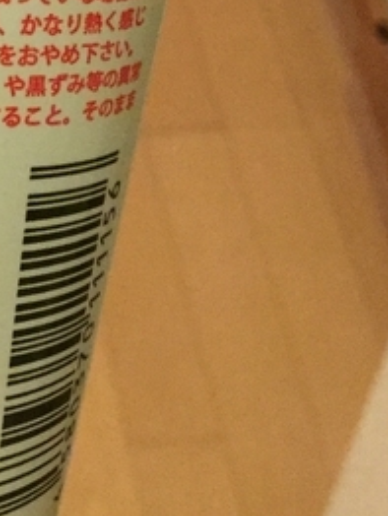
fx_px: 1805
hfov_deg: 11.9
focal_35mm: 121
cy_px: 0
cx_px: -126
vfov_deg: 16.0
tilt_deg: -46.5
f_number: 2.4
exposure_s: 1/30
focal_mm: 3.3
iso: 200
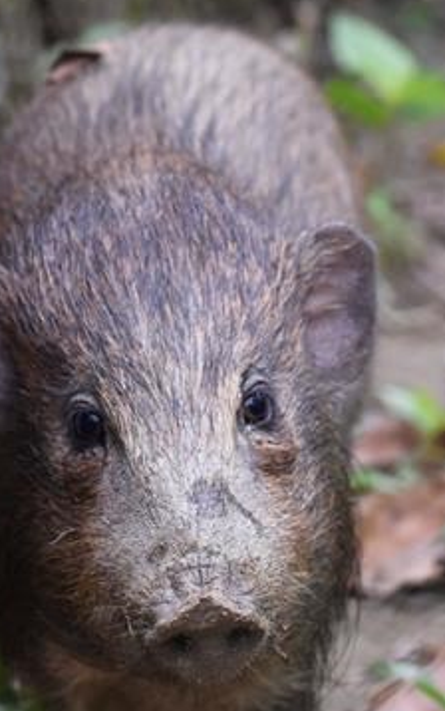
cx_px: 151
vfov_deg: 10.8
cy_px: 416
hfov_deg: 6.8
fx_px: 3761
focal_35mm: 194
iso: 1000
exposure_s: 1/640
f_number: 6.3
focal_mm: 70
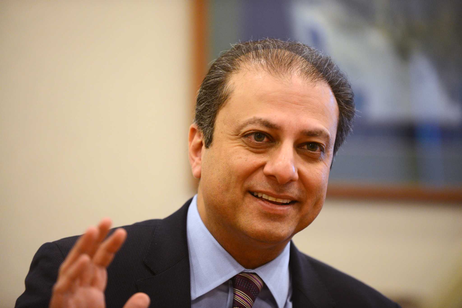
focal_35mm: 200
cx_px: 231
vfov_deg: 6.9
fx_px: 2567
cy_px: 154
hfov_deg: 10.3
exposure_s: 1/125
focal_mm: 200
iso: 2500
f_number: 2.8
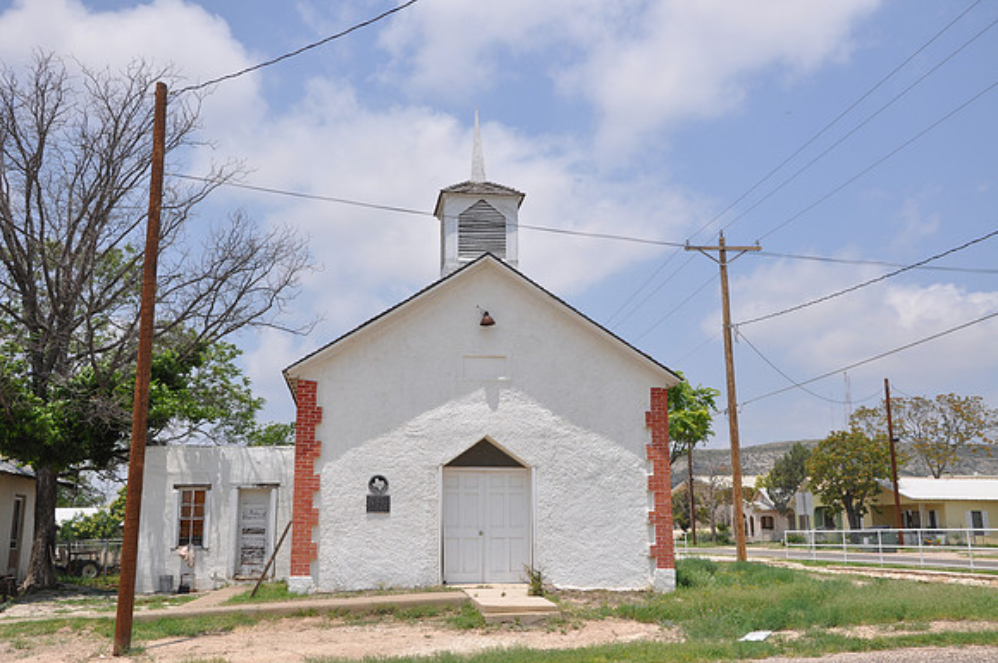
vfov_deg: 35.4
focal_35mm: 38
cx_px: 499
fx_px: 1038
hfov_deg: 51.3
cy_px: 332
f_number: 9
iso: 200
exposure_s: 1/400
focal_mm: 25
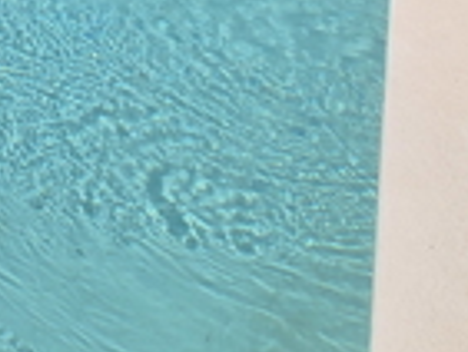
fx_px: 798
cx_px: -249
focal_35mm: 59
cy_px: -379
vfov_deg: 17.1
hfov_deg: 24.6
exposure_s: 1/4928
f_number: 2.2
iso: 50
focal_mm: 2.2
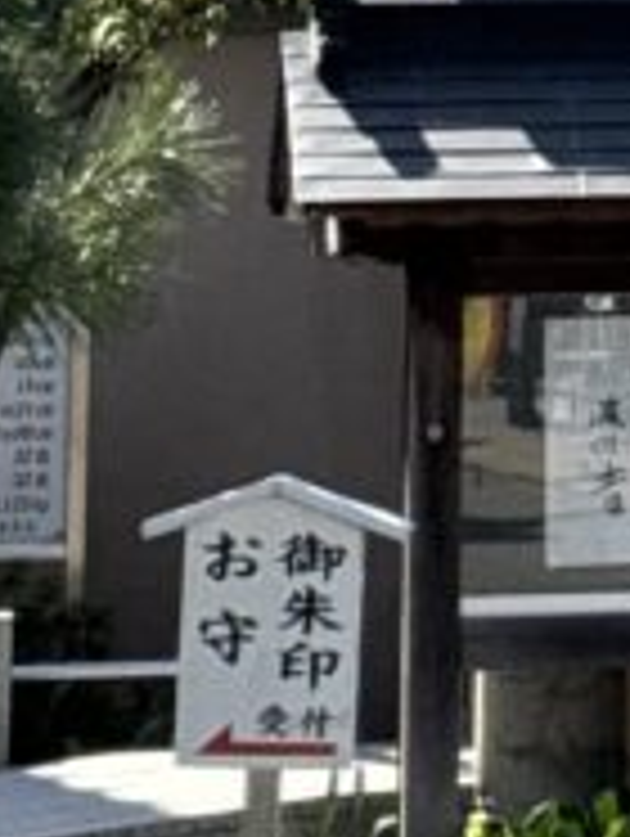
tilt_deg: +10.5
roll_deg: +0.9
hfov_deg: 5.6
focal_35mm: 264
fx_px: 6392
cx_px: 1022
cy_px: -1004
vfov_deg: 7.1
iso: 64
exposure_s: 1/6410
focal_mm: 6.76
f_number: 1.78
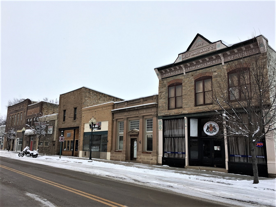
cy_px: 104
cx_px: 138
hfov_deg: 61.7
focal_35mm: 29
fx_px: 231
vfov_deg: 48.2
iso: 25
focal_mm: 4.15
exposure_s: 1/1538
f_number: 2.2
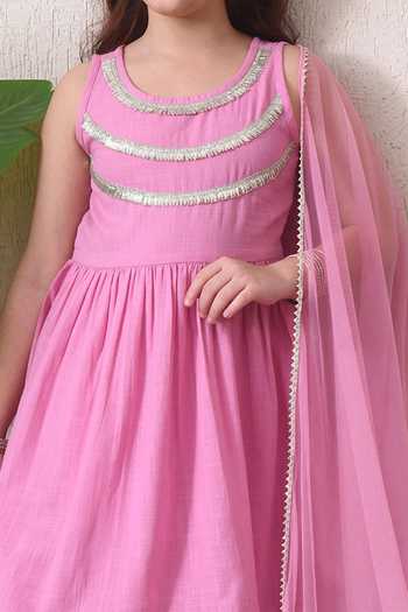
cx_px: 204
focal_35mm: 78
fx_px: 1326
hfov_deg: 17.5
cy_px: 306
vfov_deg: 26.0
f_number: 8
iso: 320
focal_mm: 78
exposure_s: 1/160
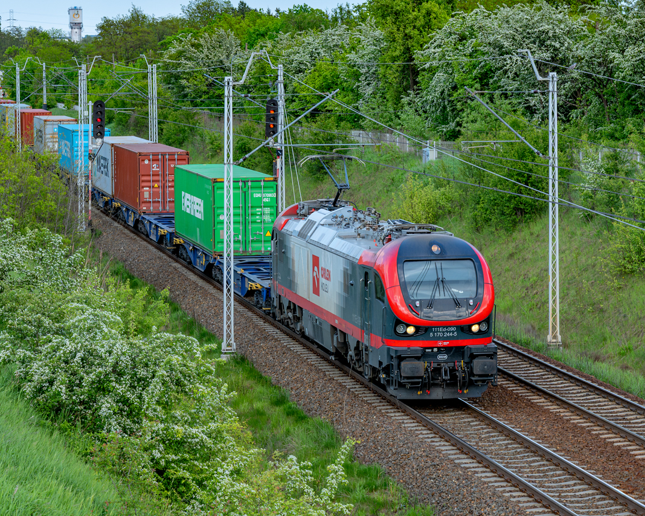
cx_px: 208
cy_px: 216
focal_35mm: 97
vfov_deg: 15.9
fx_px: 1851
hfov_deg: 19.7
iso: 250
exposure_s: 1/320
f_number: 7.1
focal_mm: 69
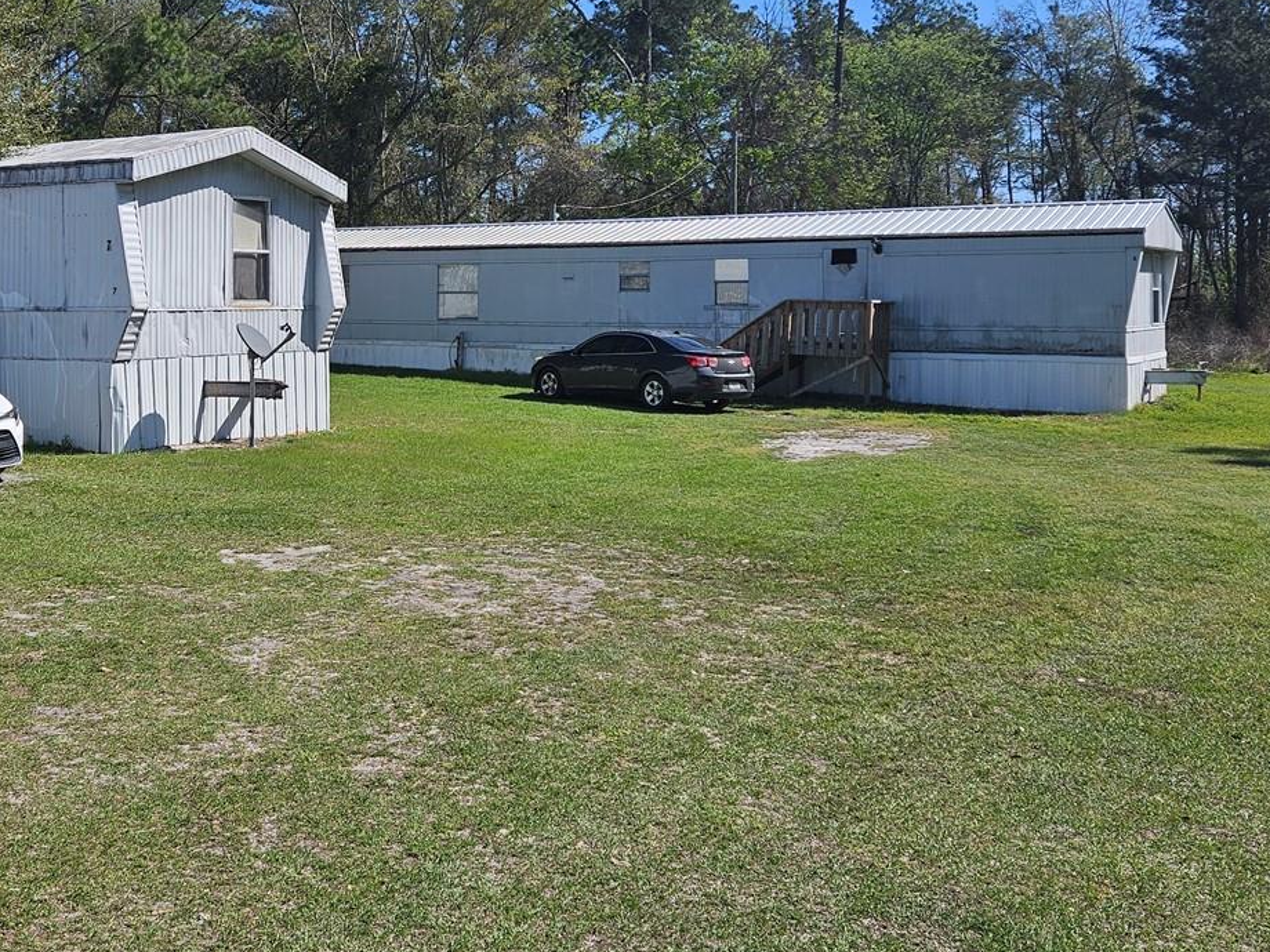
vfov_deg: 35.3
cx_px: 396
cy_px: 261
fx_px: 1468
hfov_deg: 45.9
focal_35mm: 40
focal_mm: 5.4
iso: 25
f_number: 1.8
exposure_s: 1/2558
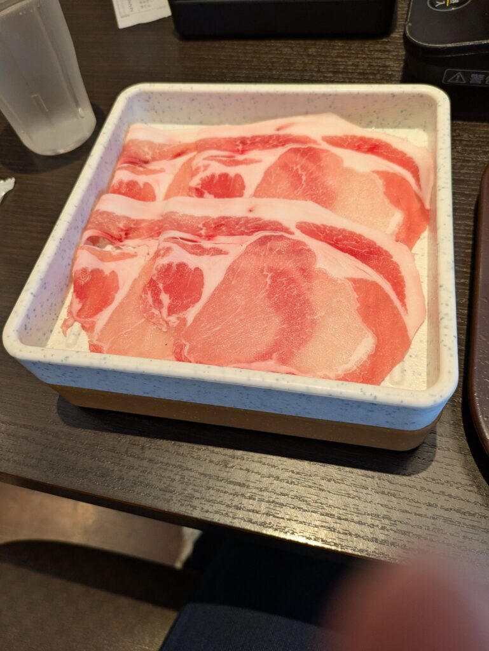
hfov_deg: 54.9
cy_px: 326
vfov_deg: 69.4
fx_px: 470
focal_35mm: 25
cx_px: 244
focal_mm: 5.43
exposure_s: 1/100
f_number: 1.89
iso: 183
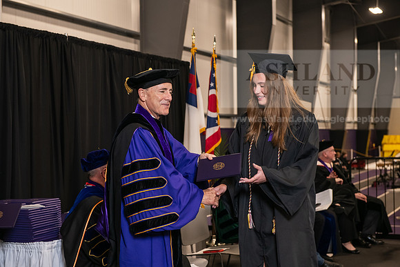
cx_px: 200
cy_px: 134
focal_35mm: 62
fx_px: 689
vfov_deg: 21.9
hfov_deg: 32.4
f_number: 5
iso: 1600
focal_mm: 62
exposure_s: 1/125
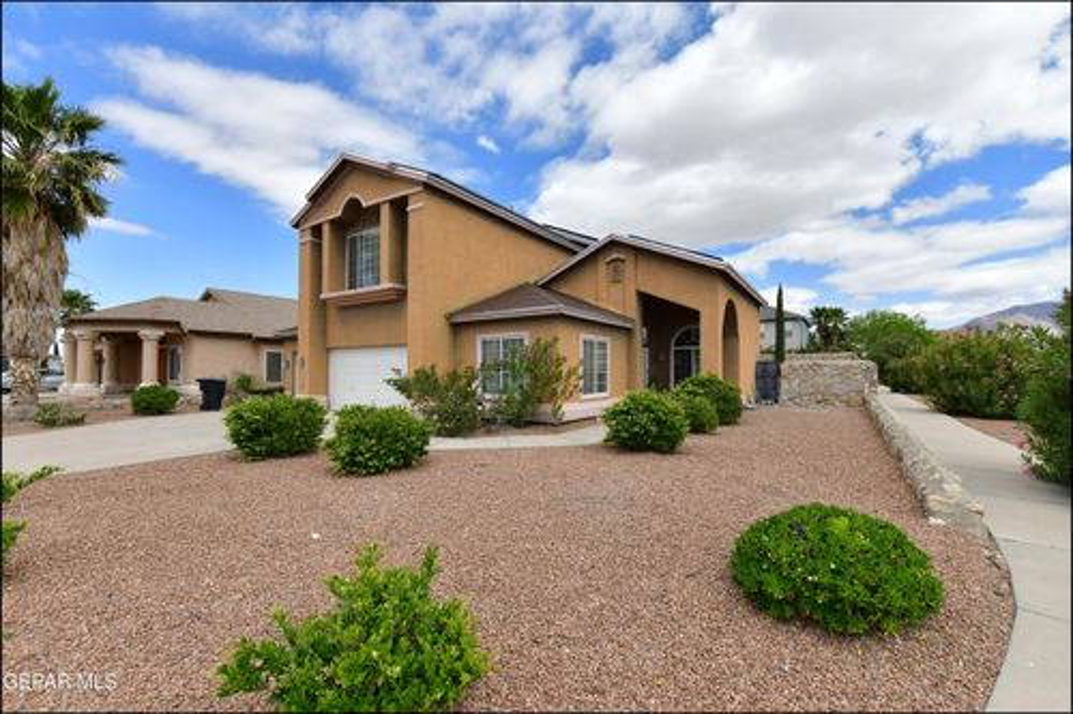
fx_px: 447
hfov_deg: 100.4
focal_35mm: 15
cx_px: 536
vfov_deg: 77.3
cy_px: 357
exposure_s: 1/2000
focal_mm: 15
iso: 800
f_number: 11
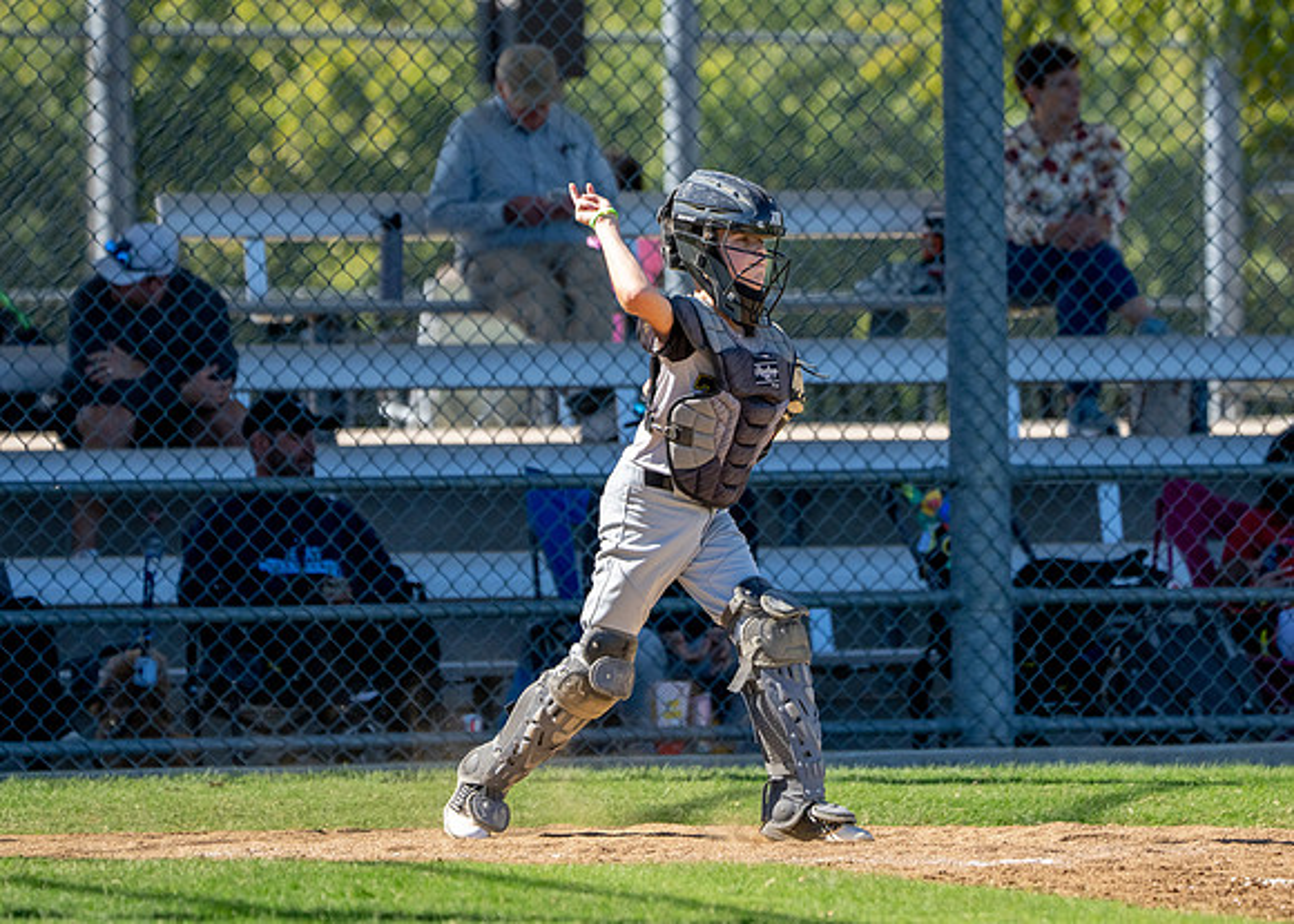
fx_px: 14338
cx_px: 708
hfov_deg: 5.2
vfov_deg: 3.7
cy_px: 407
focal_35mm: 390
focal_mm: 256
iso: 640
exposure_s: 1/2500
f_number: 5.6
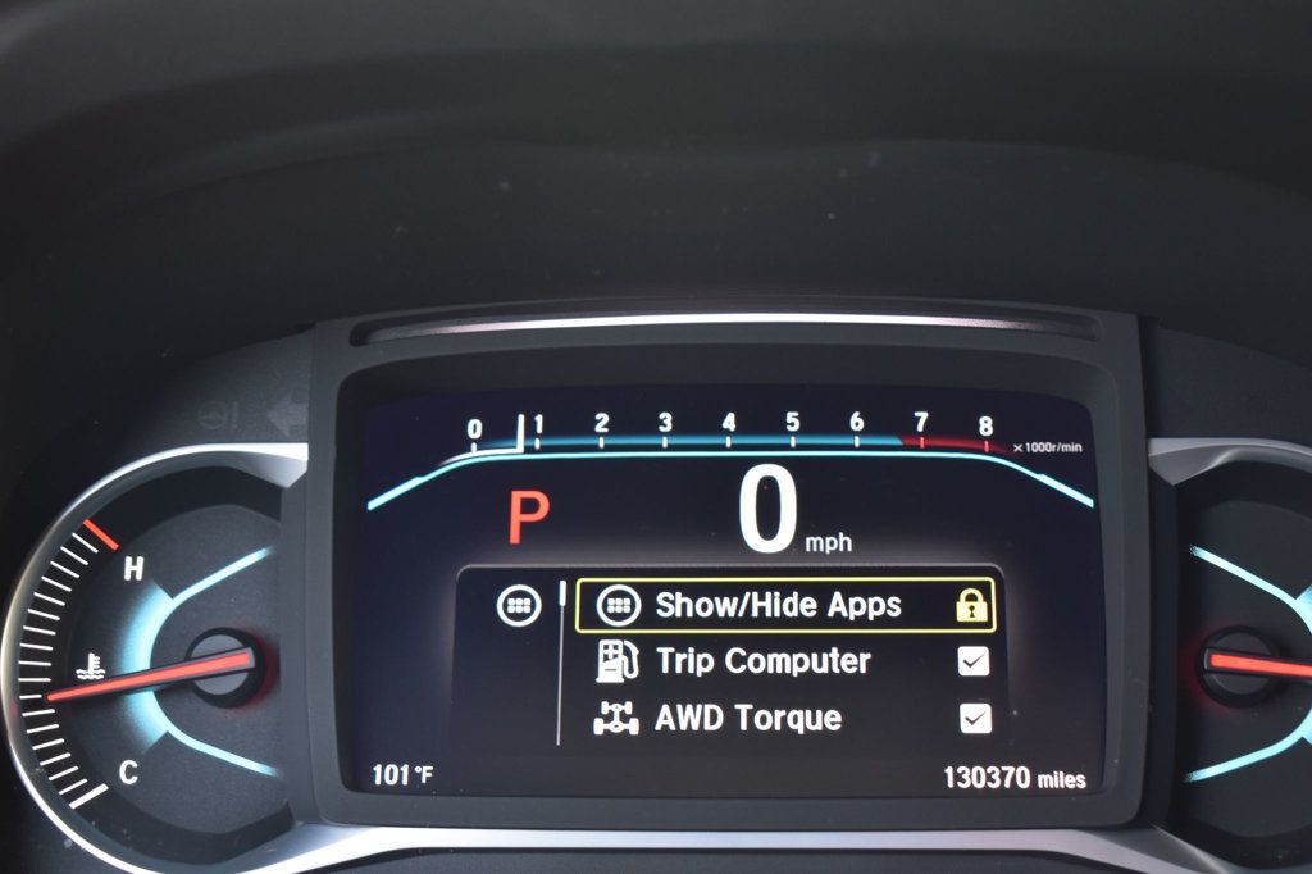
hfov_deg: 29.9
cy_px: 437
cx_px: 656
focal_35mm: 68
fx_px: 2459
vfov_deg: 20.1
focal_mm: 45
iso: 560
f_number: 6.3
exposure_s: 1/15
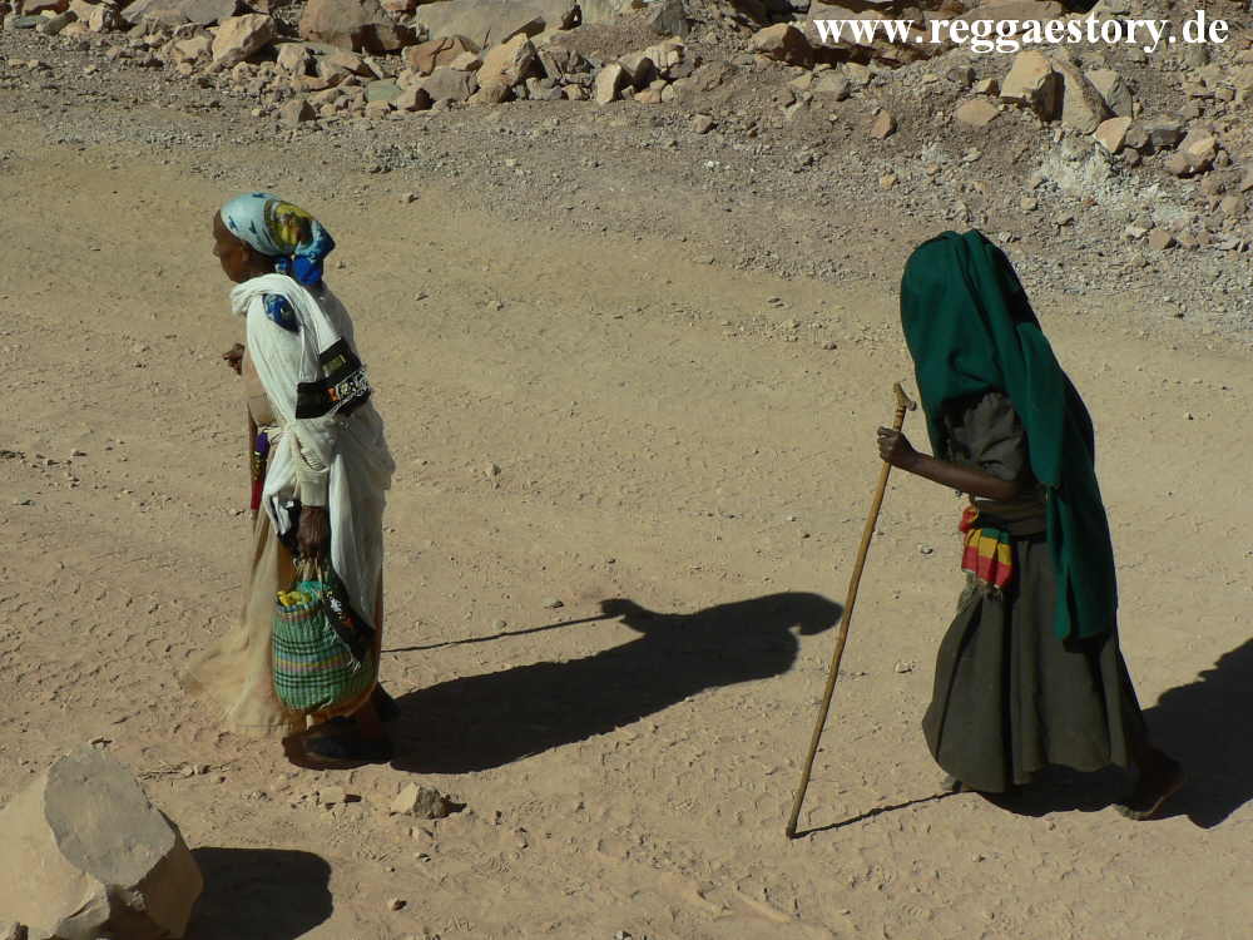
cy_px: 470
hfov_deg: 36.8
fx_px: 1882
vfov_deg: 28.0
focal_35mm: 52
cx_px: 626
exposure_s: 1/500
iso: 64
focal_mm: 8.9
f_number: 5.6
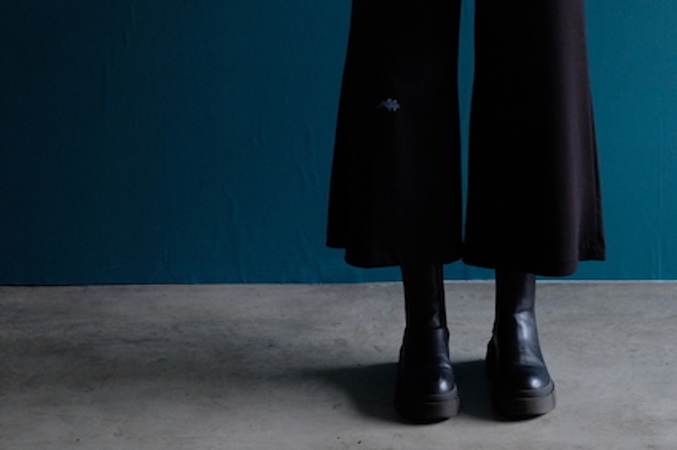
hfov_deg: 25.3
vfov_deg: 16.1
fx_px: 1504
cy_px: -149
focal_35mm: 80
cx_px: 445
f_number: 4
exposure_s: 1/60
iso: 1250
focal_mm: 26.5
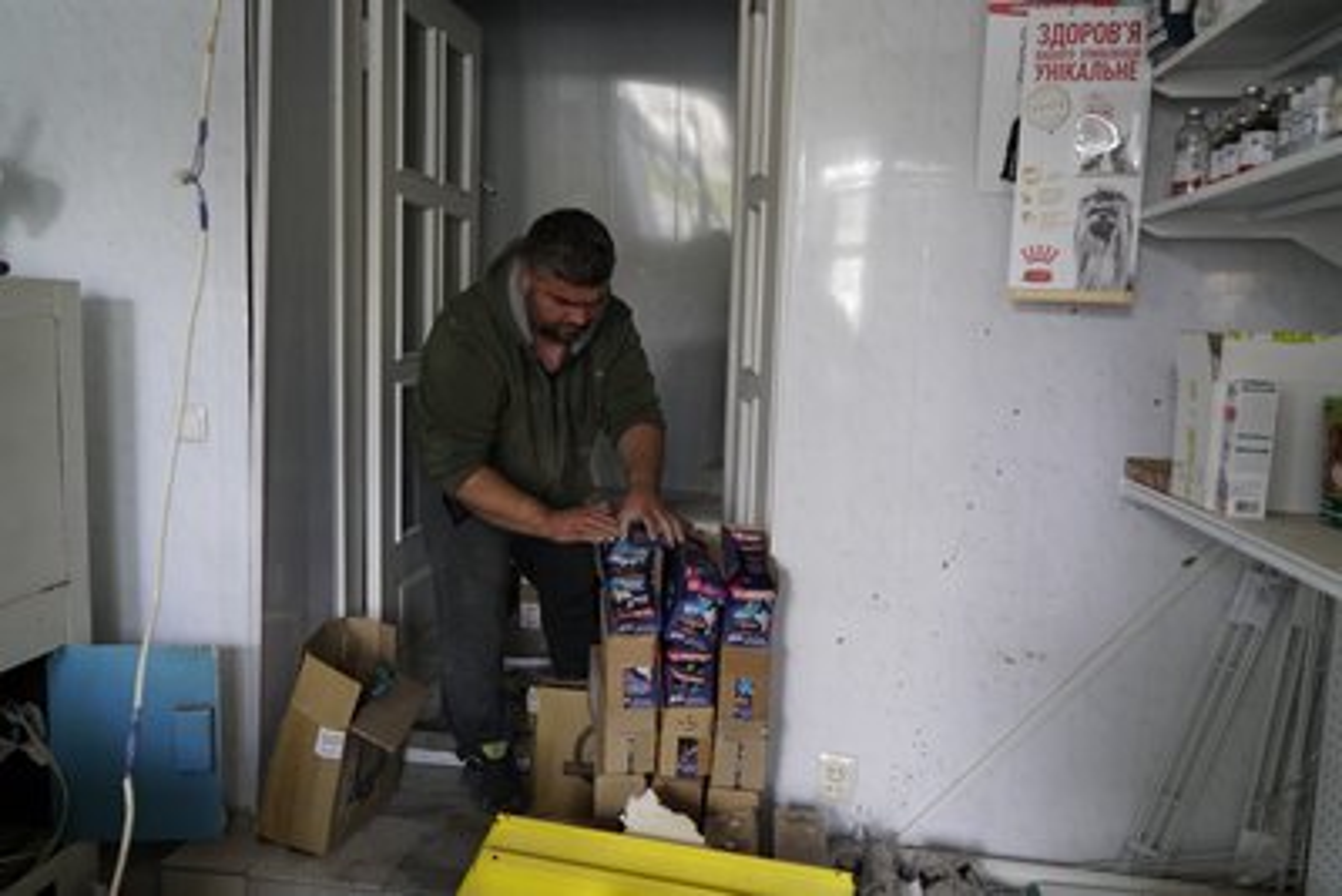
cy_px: 448
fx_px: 895
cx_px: 671
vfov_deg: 53.2
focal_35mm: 24
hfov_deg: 73.7
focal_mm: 24
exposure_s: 1/160
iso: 2000
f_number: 4
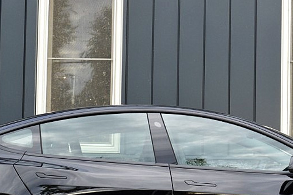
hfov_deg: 24.0
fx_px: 684
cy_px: 179
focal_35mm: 84
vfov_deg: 16.0
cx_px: 198
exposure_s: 1/60
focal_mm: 25
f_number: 8
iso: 450
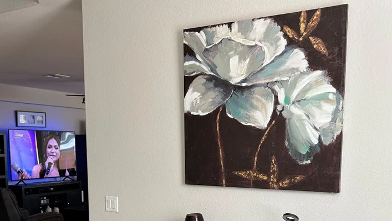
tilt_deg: -7.1
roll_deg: +0.1
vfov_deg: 28.1
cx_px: 190
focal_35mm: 41
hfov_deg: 49.4
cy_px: 193
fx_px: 426
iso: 100
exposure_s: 1/120
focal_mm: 5.7
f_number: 1.5
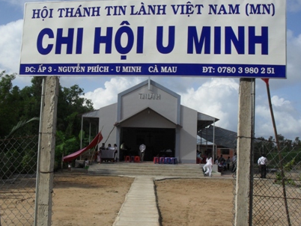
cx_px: 148
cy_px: 112
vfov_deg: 36.9
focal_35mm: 39
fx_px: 339
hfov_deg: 47.8
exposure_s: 1/350
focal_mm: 6.3
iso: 100
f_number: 8.4
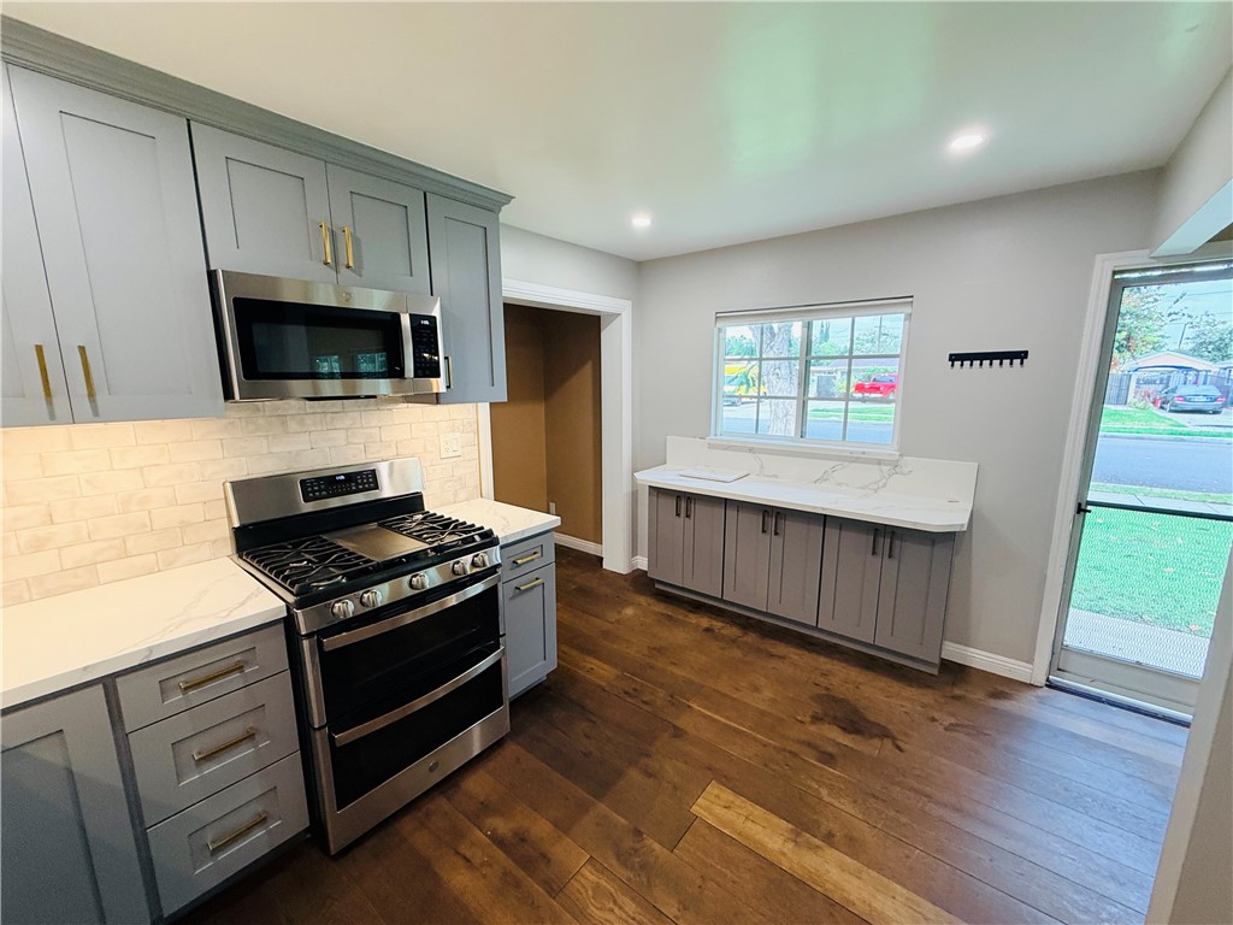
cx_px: 616
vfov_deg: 85.7
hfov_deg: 102.1
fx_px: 499
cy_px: 462
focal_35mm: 14
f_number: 2.2
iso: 200
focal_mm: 2.22
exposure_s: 1/60
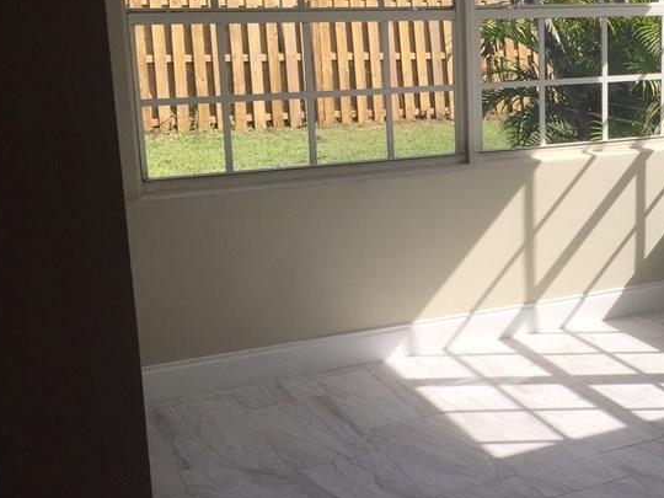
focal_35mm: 55
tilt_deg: -12.4
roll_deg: -0.2
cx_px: 593
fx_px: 1055
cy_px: 209
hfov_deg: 33.2
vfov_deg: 26.5
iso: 32
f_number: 2.2
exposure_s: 1/775
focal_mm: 4.15
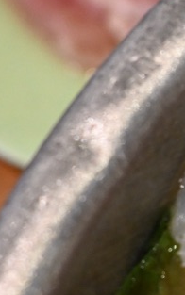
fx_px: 1321
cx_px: 547
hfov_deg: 7.2
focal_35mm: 164
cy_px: 124
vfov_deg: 12.8
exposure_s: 1/100
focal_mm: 28
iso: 2200
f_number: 4
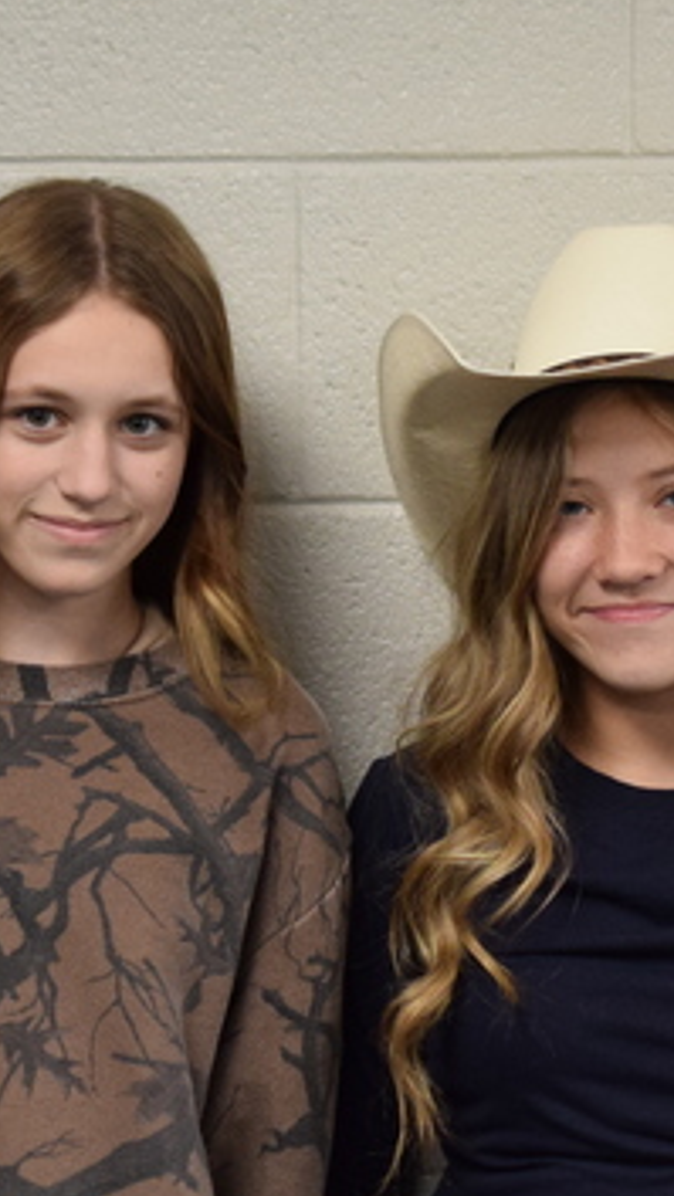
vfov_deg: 13.4
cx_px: 674
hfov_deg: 7.6
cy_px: 832
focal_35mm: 160
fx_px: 5060
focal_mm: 35
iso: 1250
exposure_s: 1/500
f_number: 2
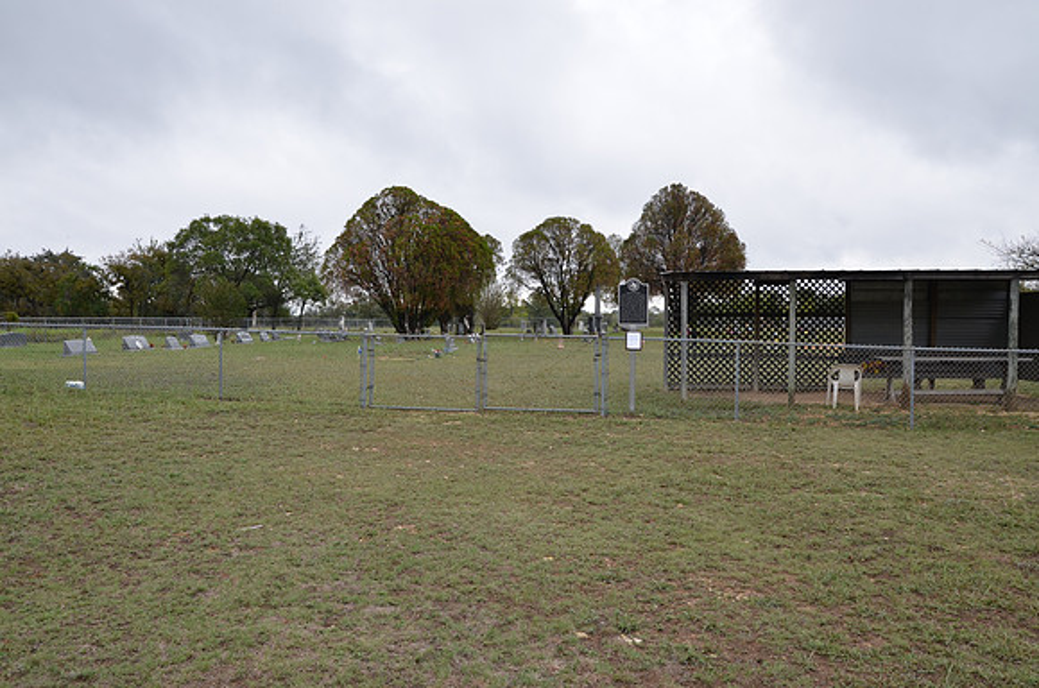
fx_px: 821
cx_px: 520
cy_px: 344
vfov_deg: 45.5
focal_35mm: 28
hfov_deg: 64.7
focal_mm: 19
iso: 200
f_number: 8
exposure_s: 1/250
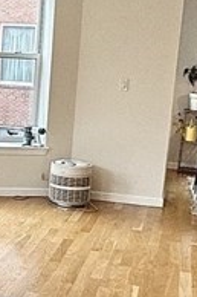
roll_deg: -2.6
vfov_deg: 26.3
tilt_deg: -11.6
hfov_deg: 17.0
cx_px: -32
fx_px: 633
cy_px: 178
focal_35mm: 77
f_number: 2.2
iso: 125
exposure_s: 1/120
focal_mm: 2.22
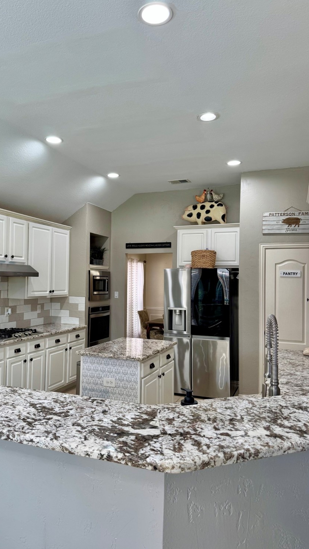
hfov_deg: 42.7
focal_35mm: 27
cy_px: 272
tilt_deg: +1.9
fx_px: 393
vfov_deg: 69.9
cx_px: 126
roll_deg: -0.8
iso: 100
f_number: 1.78
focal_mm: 6.76
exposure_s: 1/120
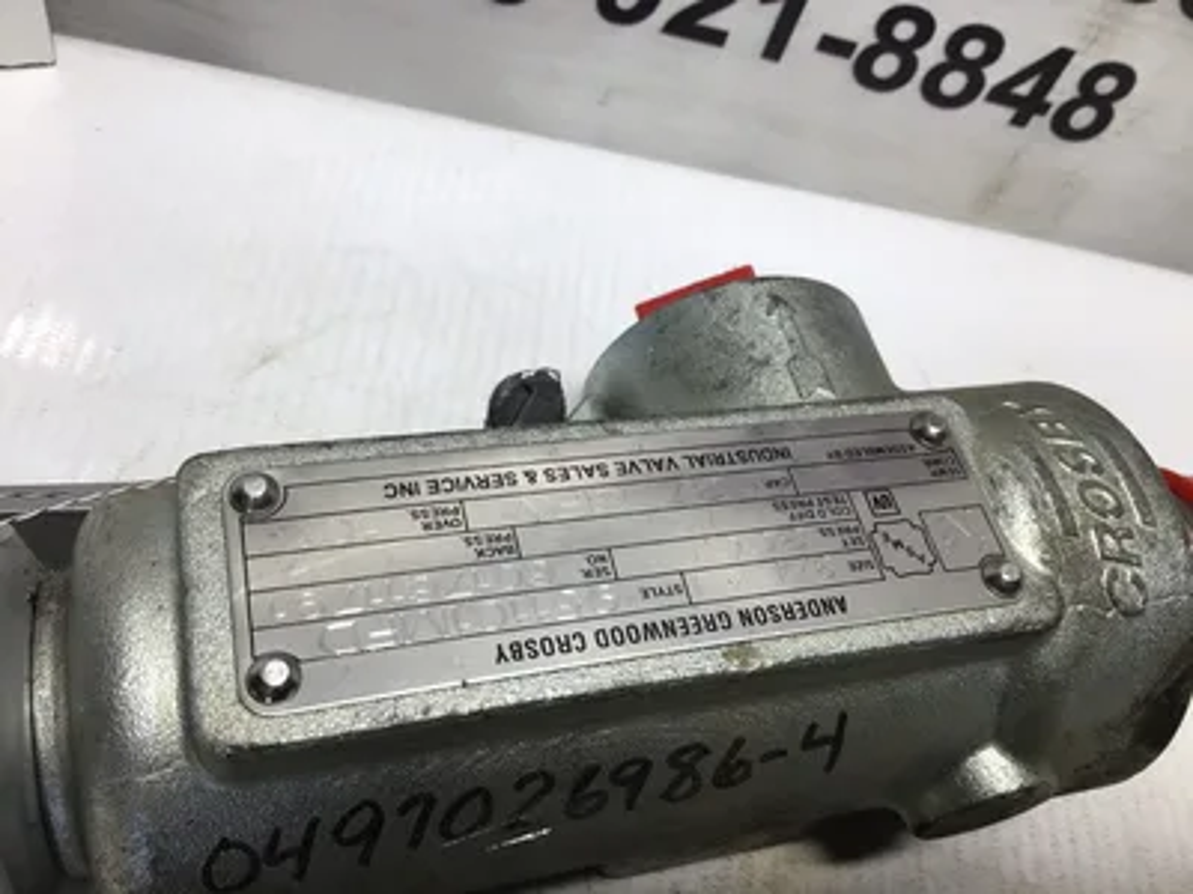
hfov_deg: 58.4
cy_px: 447
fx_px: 1068
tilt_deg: -52.1
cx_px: 596
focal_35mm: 31
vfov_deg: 45.4
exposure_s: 1/120
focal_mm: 3.3
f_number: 2.4
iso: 25
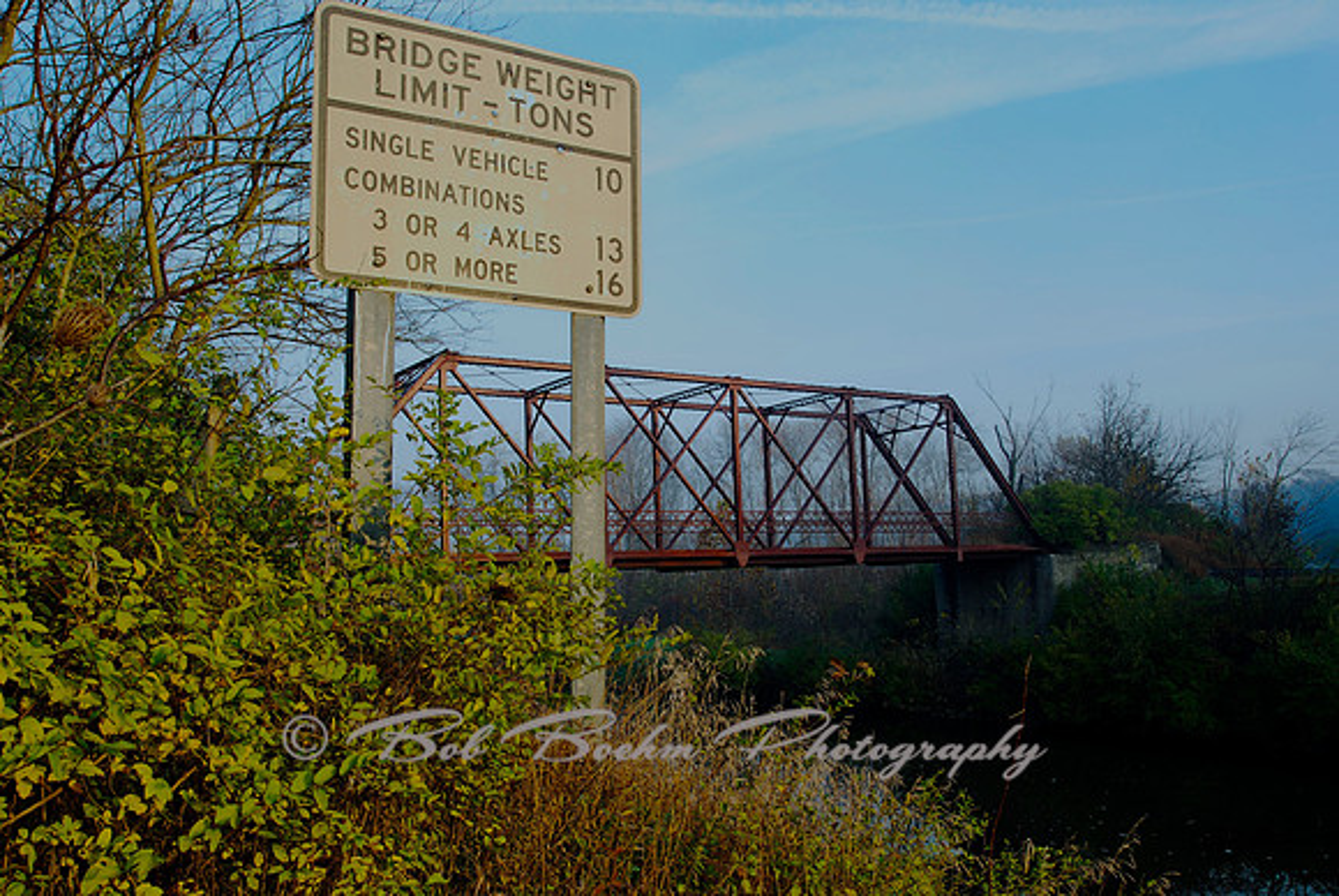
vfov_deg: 43.7
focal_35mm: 30
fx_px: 1117
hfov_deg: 61.9
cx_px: 670
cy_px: 448
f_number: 8
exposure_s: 1/80
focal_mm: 20
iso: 125
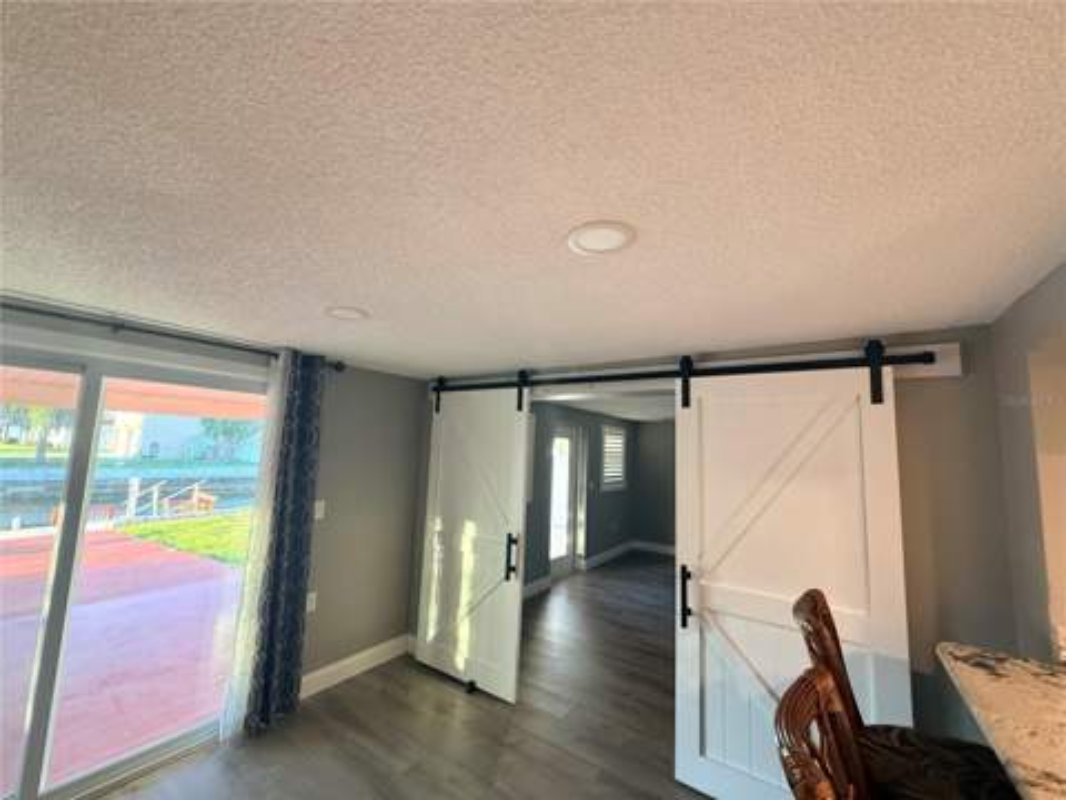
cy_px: 400
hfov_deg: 102.1
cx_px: 533
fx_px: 431
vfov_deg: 85.7
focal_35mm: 14
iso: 500
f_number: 2.2
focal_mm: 2.22
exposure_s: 1/60
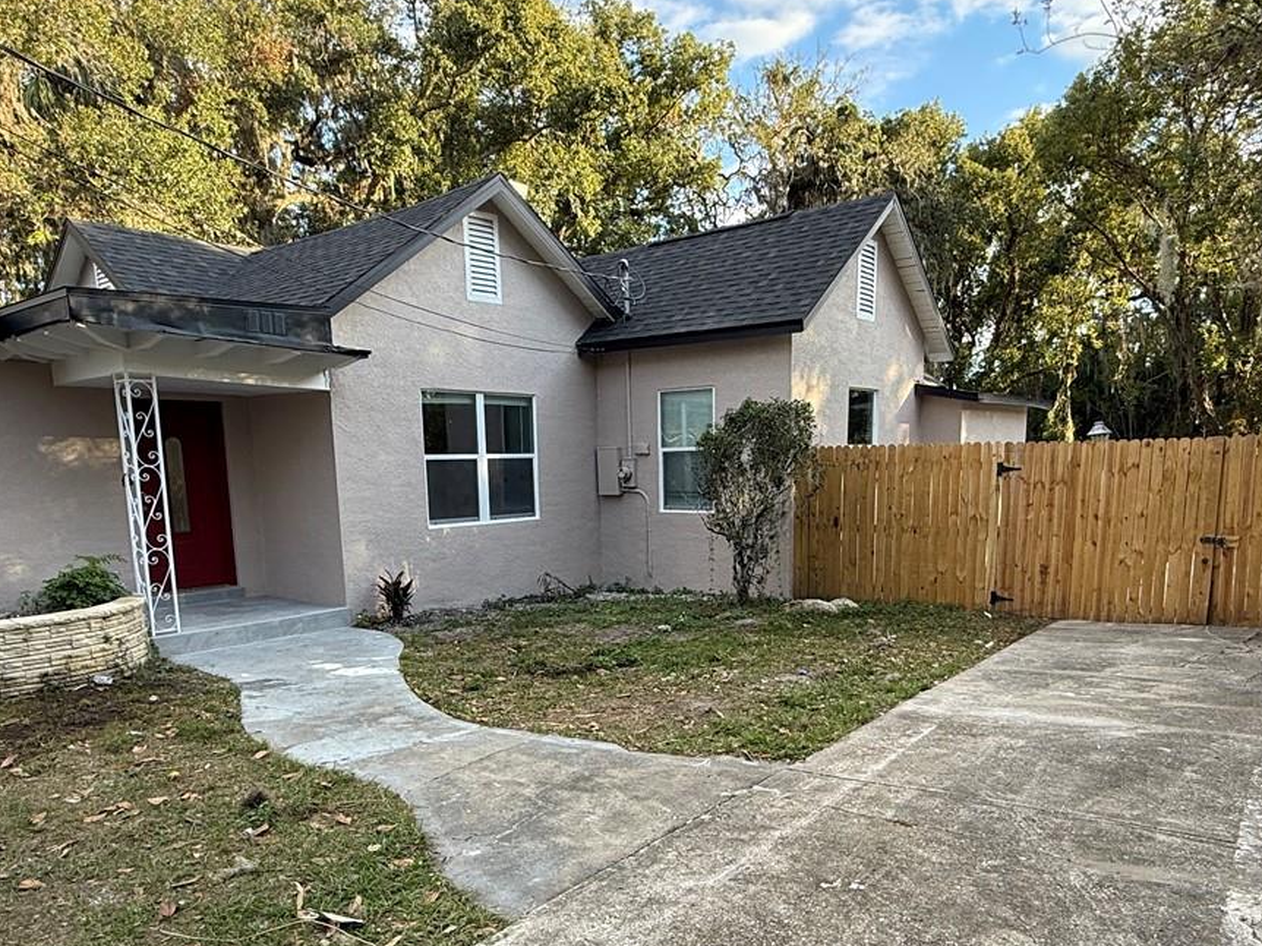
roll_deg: +1.3
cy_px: 622
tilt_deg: -9.9
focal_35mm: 26
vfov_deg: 52.1
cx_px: 651
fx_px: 948
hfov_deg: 67.3
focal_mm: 2.22
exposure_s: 1/171
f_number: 2.2
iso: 50
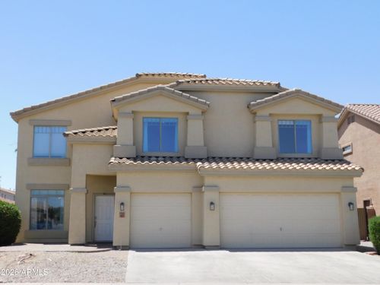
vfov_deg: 32.2
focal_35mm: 45
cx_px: 190
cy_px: 142
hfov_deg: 42.1
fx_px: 494
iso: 125
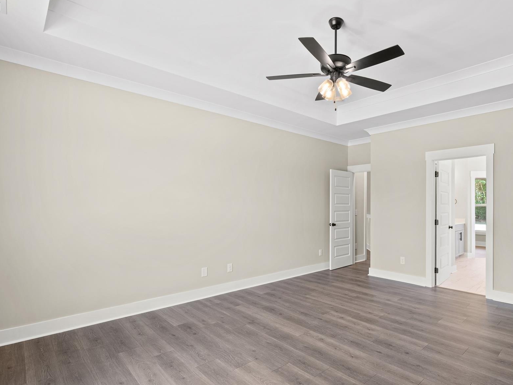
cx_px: 316
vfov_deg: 68.6
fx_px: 282
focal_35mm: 19
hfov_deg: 83.3
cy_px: 201
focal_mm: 15
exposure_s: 1/1.67
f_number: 11
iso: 100
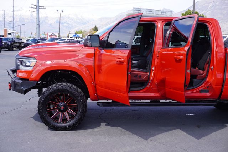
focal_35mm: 51
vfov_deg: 26.5
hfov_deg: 38.8
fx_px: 323
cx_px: 114
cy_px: 76
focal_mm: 34
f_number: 8
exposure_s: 1/100
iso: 100
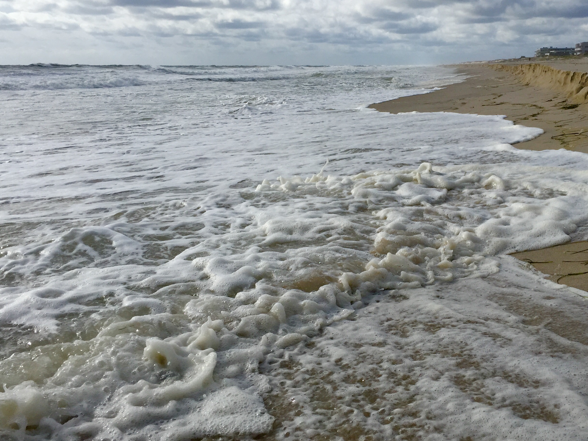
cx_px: 371
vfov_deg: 36.8
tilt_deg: -10.0
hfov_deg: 47.4
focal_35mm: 39
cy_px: 201
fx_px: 662
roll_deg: -1.0
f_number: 2.2
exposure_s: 1/3597
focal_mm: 4.15
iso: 32
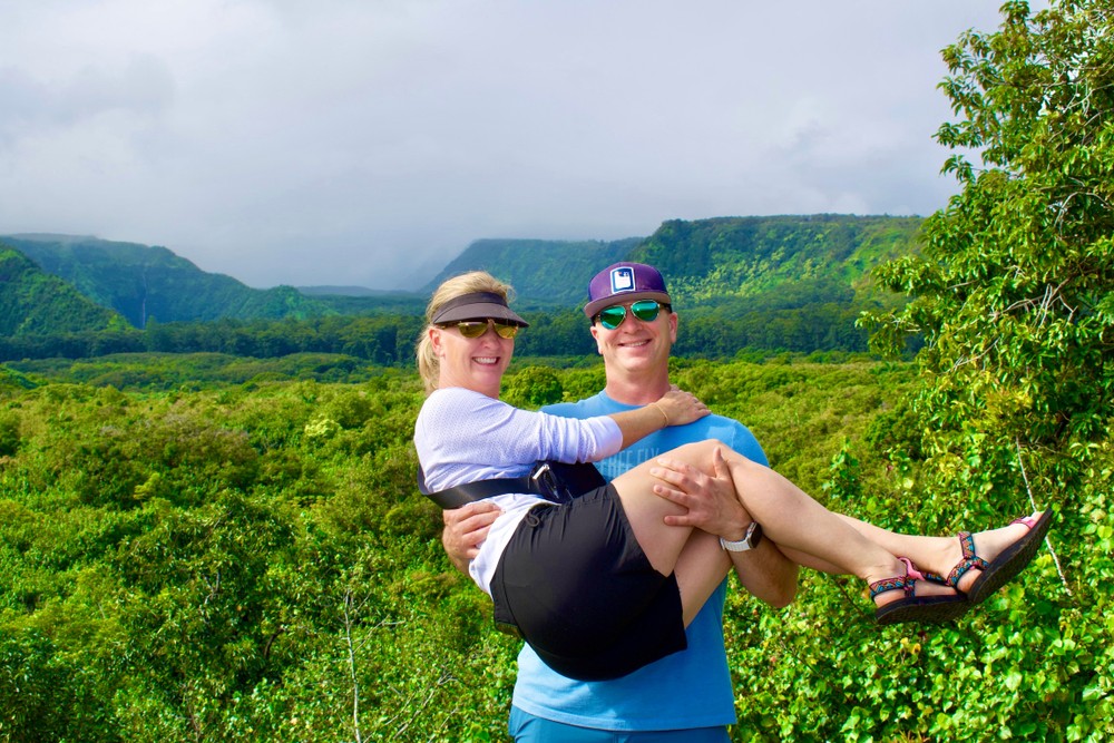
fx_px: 1346
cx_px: 557
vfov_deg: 30.9
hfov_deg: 45.0
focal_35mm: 44
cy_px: 372
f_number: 10
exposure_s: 1/200
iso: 100
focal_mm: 29
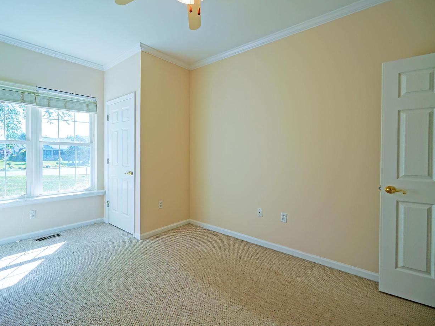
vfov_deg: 74.7
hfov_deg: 90.5
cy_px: 157
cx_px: 187
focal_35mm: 17
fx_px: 214
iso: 100
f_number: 4.5
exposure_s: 1/80
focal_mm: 10
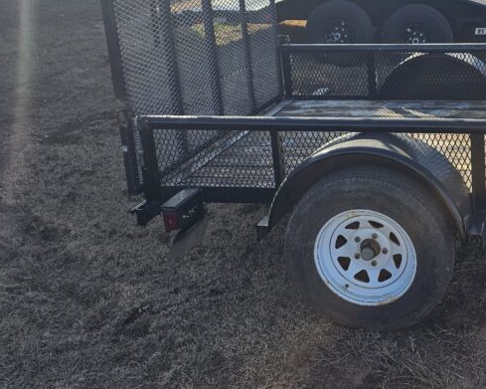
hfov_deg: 37.0
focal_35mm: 47
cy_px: 79
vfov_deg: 31.3
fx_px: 676
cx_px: 436
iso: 20
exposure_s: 1/1047
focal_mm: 6.3
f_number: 1.7
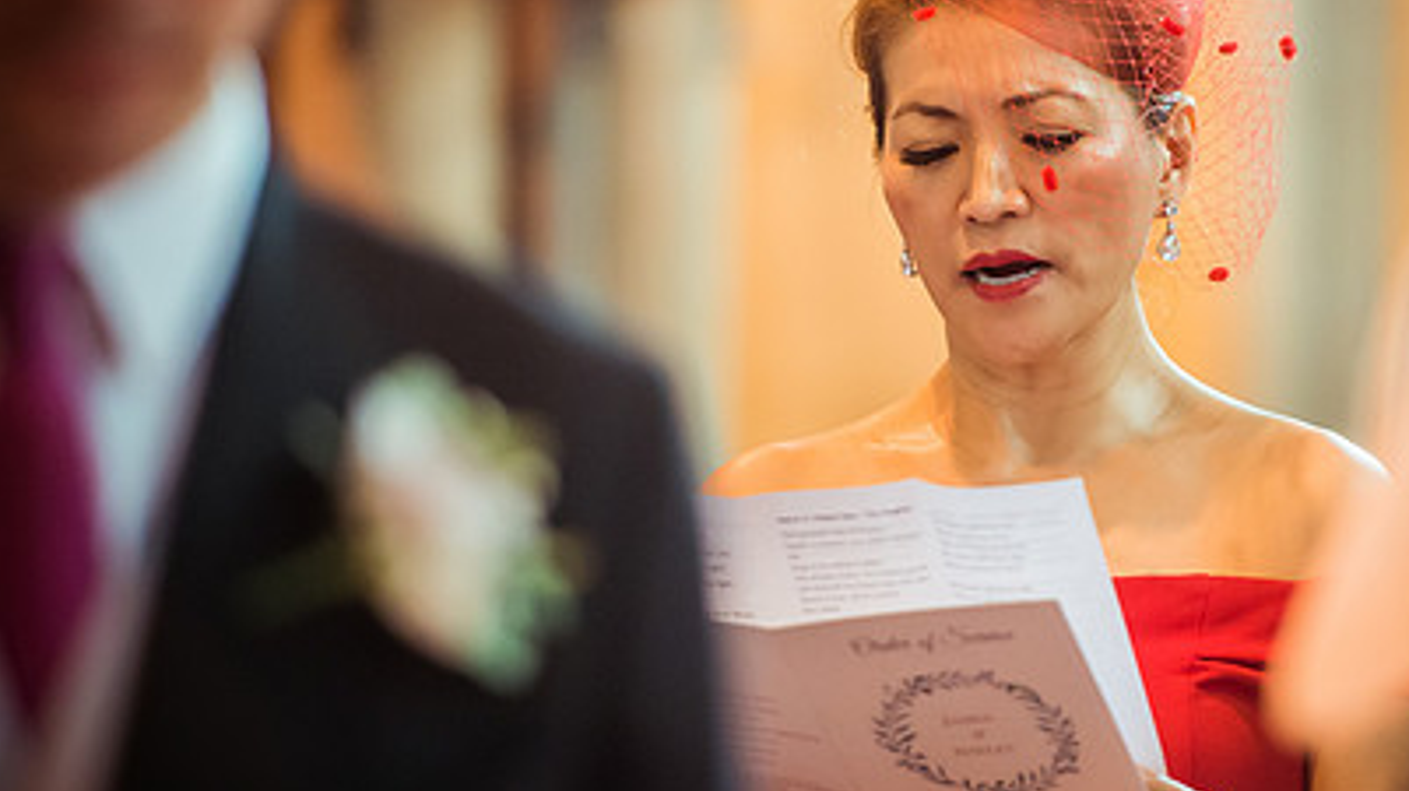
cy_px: 334
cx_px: 963
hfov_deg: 7.1
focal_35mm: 303
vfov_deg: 4.0
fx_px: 11314
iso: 4500
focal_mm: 200
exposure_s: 1/320
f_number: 2.8
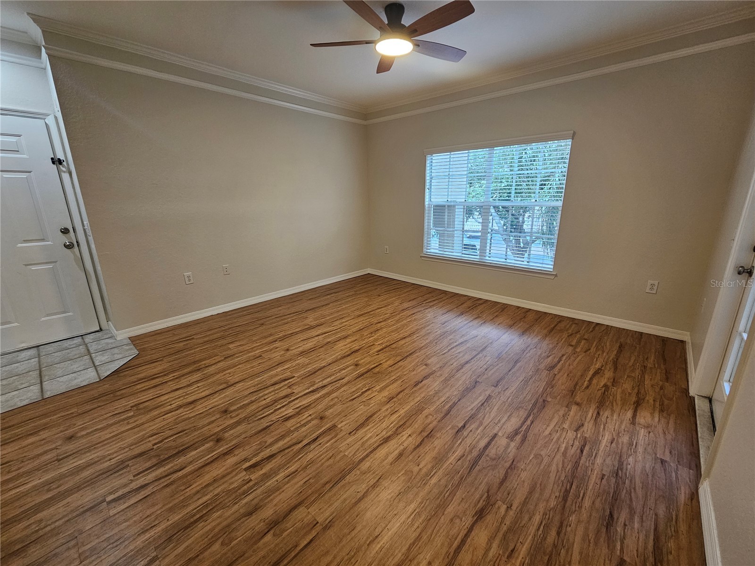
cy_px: 283
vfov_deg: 89.9
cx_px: 378
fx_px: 284
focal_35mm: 13
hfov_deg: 106.2
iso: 125
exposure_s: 1/60
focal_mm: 2.2
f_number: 2.2
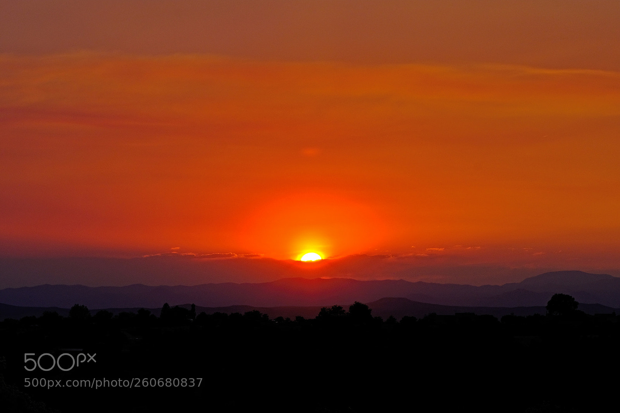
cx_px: 310
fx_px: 2325
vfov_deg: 10.2
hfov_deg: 15.2
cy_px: 206
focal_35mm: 135
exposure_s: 1/250
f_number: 13
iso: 400
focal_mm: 90
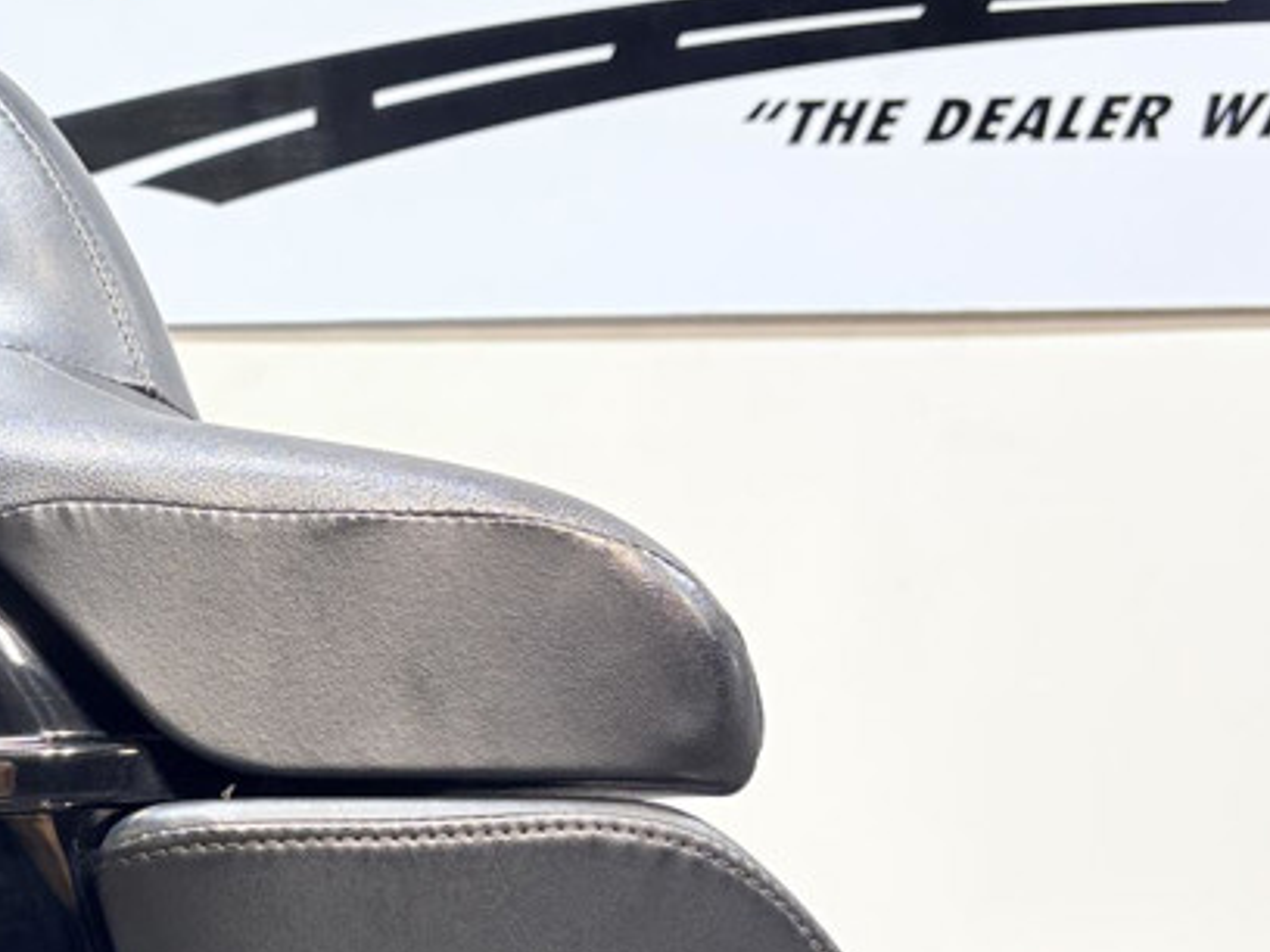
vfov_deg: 21.5
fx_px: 2495
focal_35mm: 68
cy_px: 647
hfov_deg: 26.5
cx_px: -89
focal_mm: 5.96
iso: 50
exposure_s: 1/120
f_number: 1.6
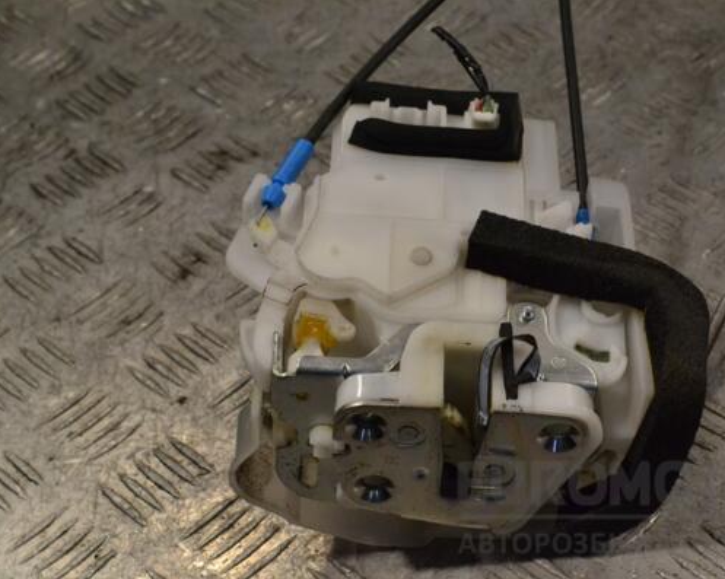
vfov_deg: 18.1
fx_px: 1823
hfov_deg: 22.5
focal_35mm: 85
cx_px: 430
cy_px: 289
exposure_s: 1/500
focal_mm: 50
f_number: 11
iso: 3200
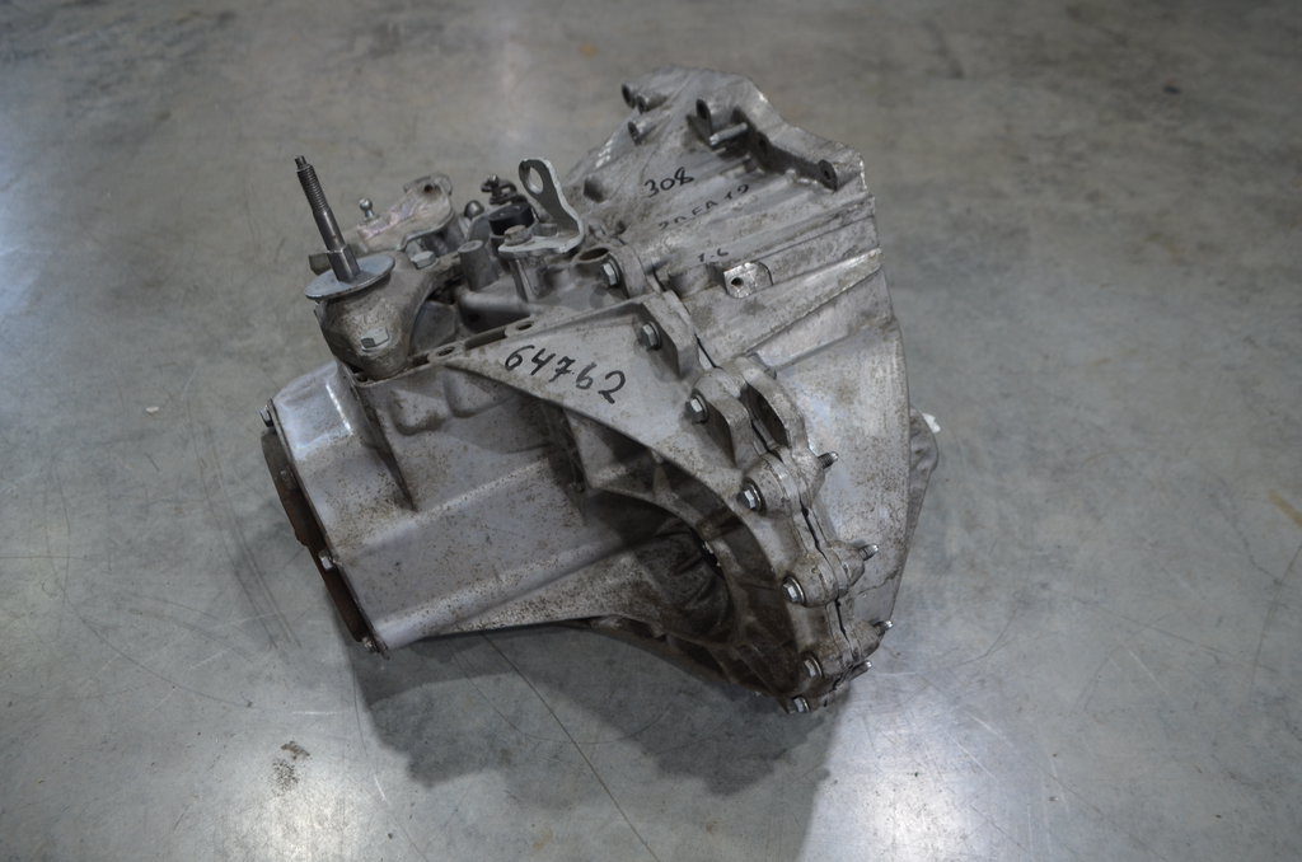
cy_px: 431
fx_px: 1083
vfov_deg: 43.4
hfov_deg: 62.0
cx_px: 651
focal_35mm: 30
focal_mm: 20
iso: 450
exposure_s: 1/60
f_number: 4
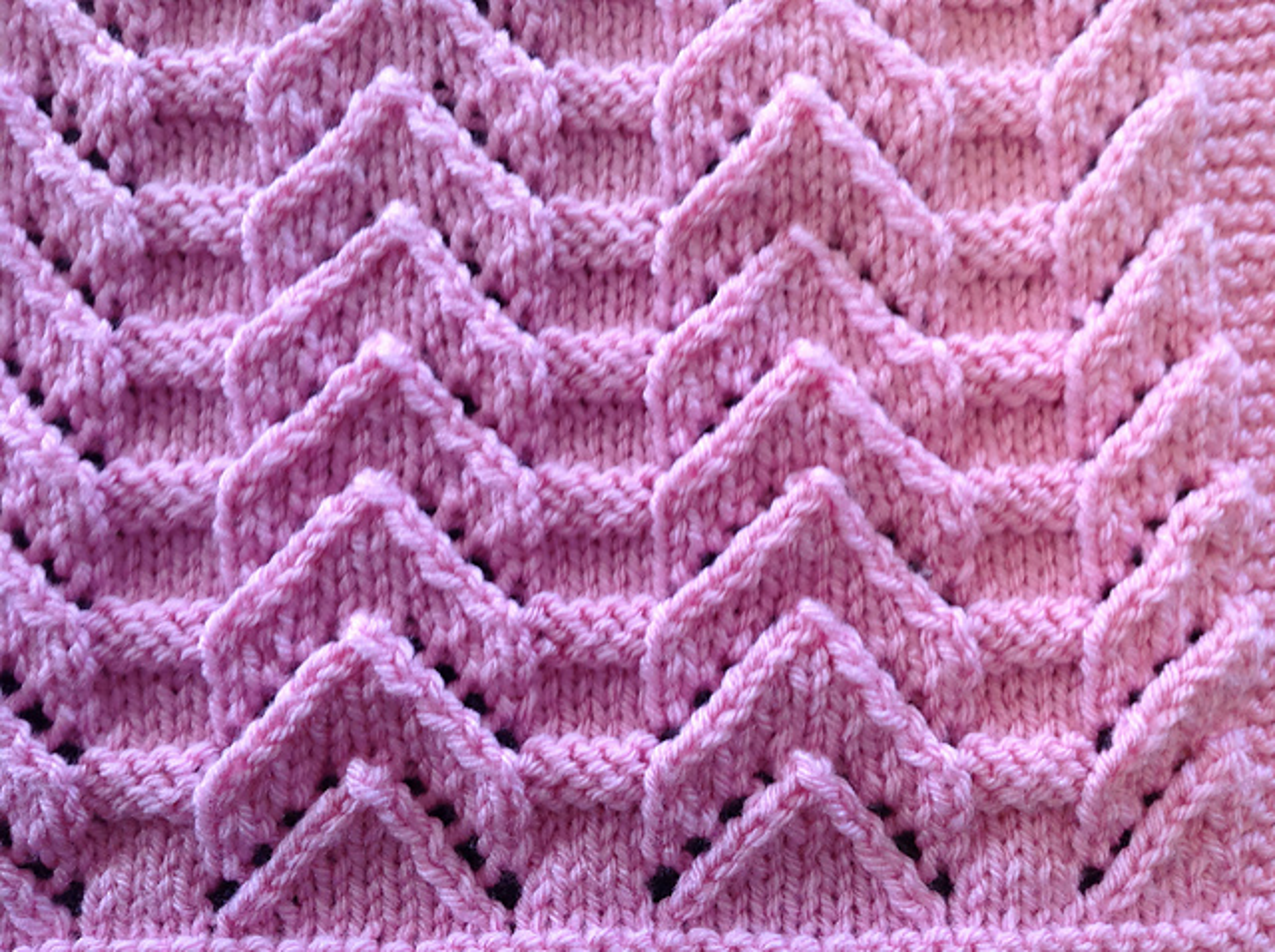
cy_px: 476
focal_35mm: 35
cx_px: 638
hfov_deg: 52.7
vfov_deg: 40.6
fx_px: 1287
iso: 64
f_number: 2.4
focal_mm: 4.28
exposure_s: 1/33
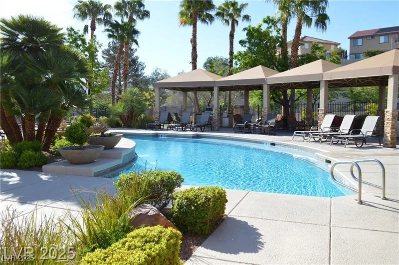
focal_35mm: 30
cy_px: 132
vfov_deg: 43.5
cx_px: 200
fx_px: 332
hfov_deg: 62.0
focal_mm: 20
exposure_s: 1/200
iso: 100
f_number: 7.1
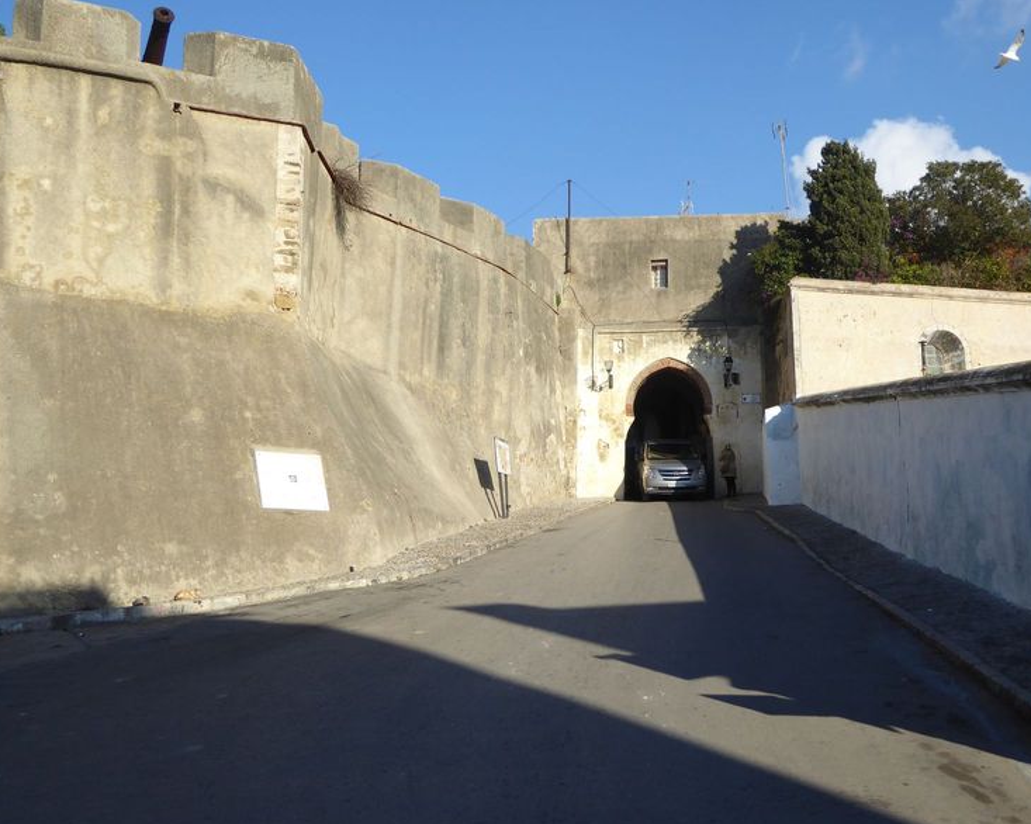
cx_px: 553
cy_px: 420
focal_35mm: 49
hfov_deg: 38.0
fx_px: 1495
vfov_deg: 30.8
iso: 80
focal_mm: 7.8
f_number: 3.9
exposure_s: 1/640
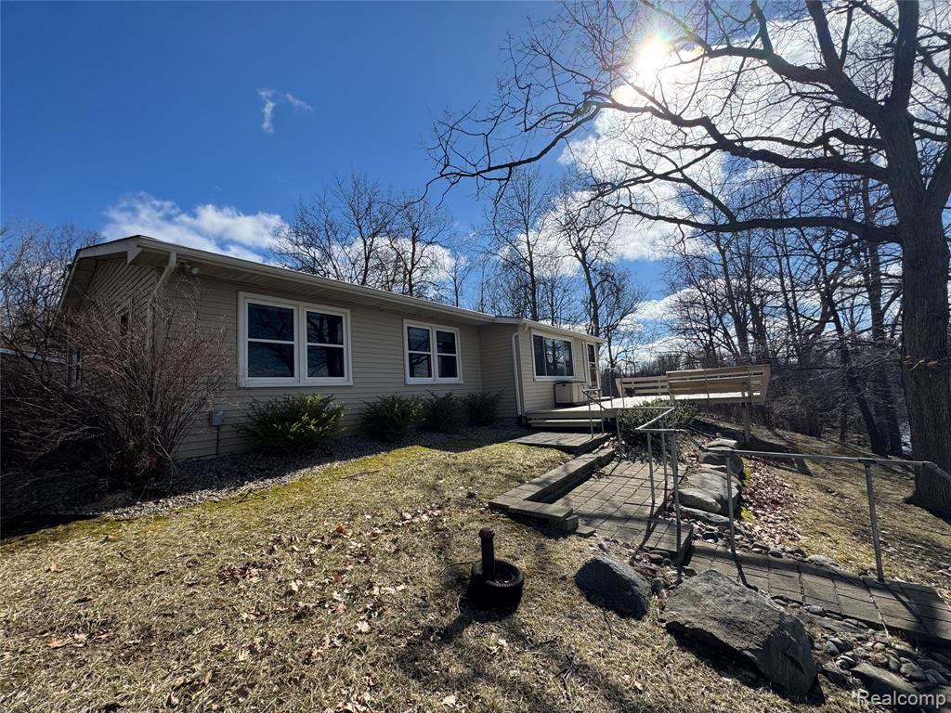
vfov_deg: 85.7
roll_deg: +3.4
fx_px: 385
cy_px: 356
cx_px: 476
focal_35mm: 14
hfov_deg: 102.1
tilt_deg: +6.4
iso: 50
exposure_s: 1/2146
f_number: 2.2
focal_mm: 2.22
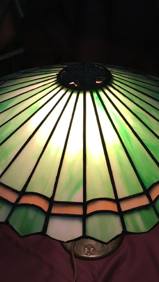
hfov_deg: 27.6
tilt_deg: -39.9
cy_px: 142
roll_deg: +0.4
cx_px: 100
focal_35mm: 43
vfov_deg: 47.4
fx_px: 322
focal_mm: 4.15
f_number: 2.2
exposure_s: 1/30
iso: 32
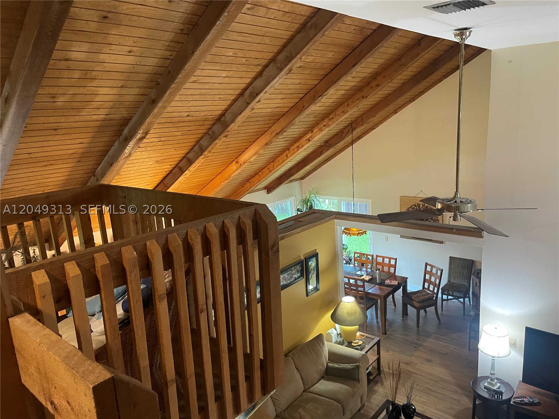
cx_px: 280
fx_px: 404
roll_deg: +4.0
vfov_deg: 54.9
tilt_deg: -13.4
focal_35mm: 25
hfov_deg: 69.4
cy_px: 210
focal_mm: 5.1
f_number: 1.6
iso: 500
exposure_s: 1/60
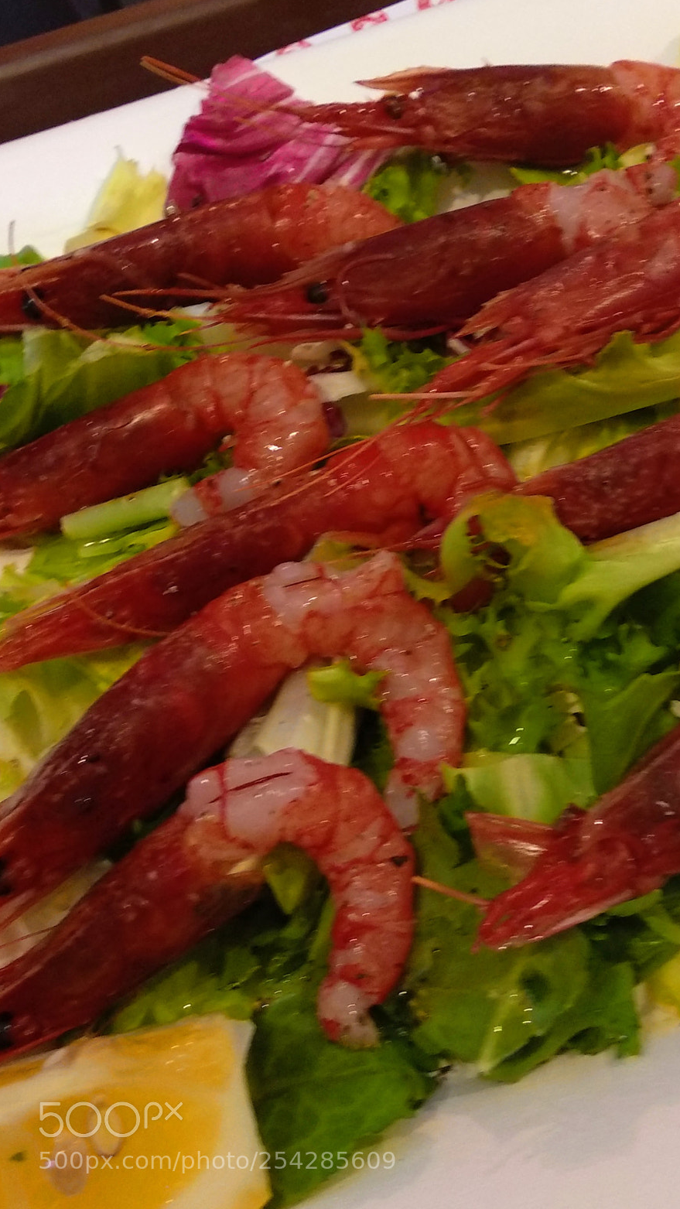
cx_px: 455
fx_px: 930
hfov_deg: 39.7
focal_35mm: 29
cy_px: 603
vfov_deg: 66.1
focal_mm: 3.81
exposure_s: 1/25
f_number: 2.2
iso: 640
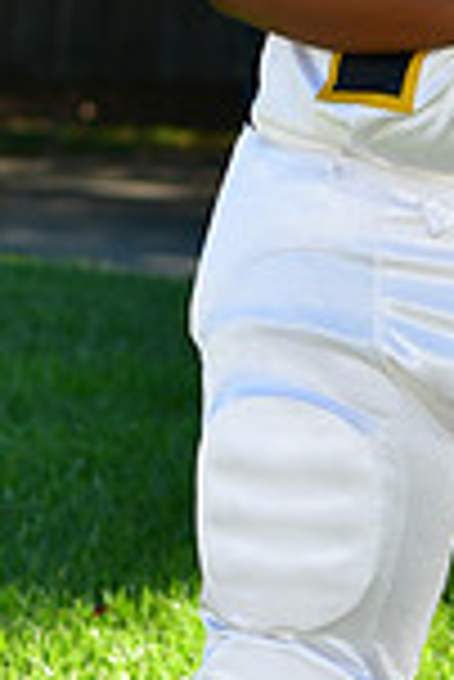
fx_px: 7624
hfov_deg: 3.4
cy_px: -288
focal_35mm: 404
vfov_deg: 5.1
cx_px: 474
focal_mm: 70
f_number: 4.5
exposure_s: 1/1000
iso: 400
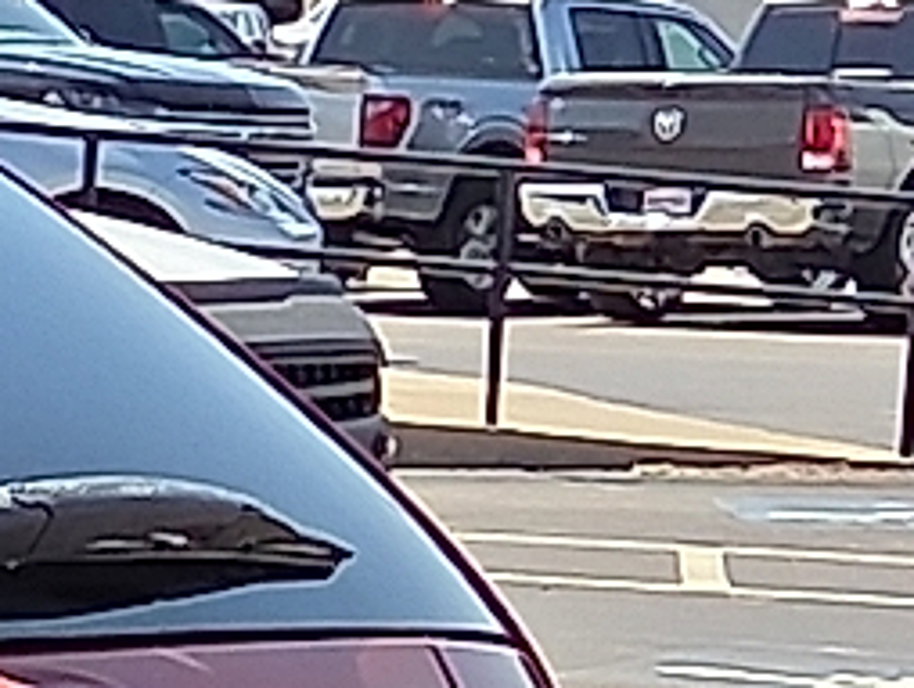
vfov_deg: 5.2
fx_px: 7479
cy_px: 1052
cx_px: -1914
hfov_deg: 6.4
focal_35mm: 283
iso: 25
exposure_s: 1/1250
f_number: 1.8
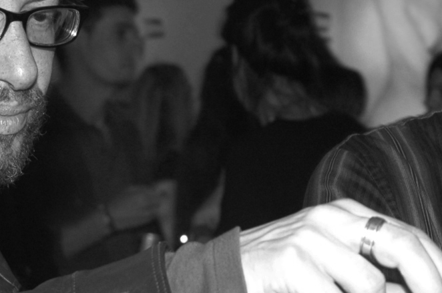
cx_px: 432
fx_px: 2366
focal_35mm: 193
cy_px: 218
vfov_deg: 7.1
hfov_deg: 10.6
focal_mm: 38
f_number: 5
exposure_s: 1/60
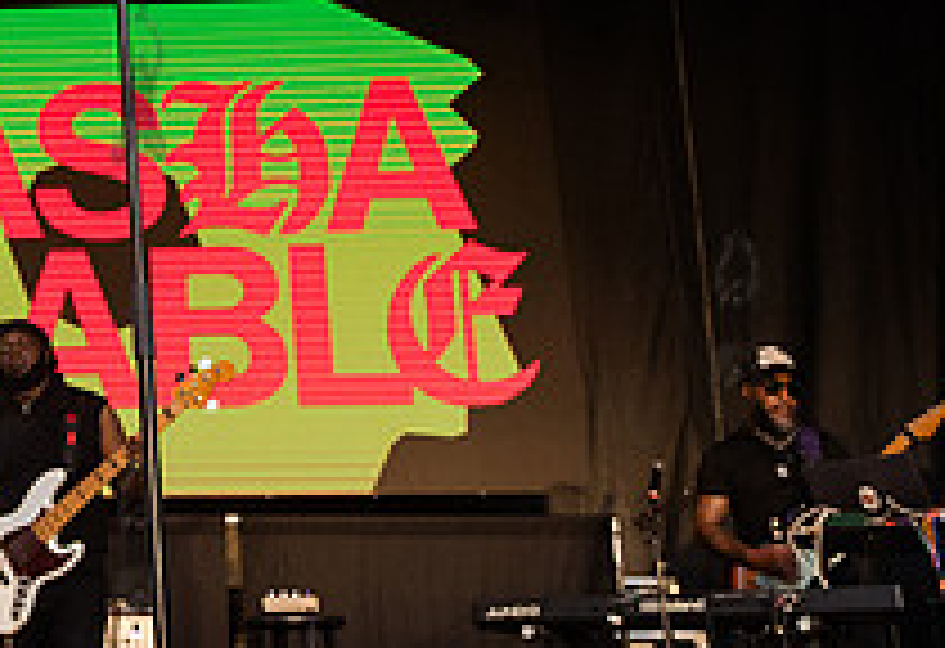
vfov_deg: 17.4
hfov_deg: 24.1
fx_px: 2066
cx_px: -87
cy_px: -24
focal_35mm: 78
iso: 2000
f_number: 4
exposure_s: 1/800
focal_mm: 24
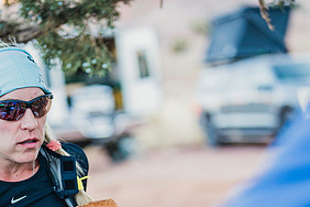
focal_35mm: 103
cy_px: 212
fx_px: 887
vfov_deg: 13.1
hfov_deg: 19.8
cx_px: 135
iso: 100
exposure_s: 1/250
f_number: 1.4
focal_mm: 50
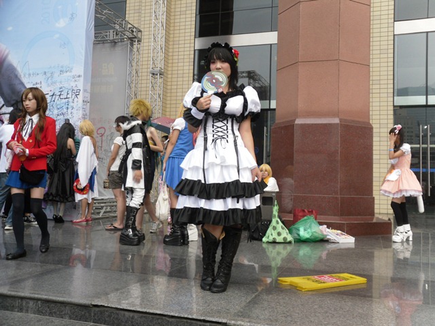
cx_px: 218
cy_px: 163
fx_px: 565
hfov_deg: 42.1
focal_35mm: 45
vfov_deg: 32.2
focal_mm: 6.3
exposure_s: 1/90
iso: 100
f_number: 3.5
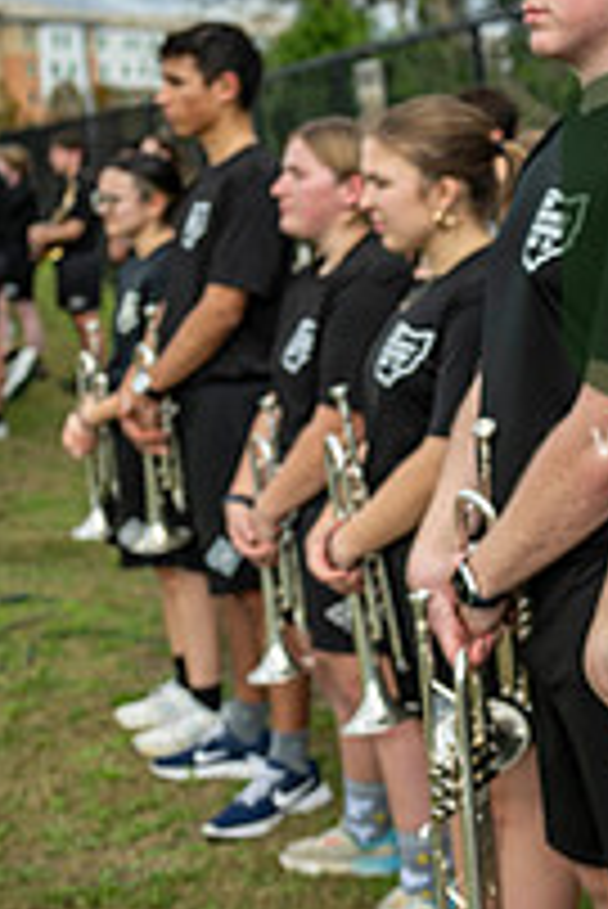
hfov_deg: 17.8
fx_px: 1745
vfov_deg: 29.0
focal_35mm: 69
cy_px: 281
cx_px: 901
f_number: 2.8
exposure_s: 1/1250
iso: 100
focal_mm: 24
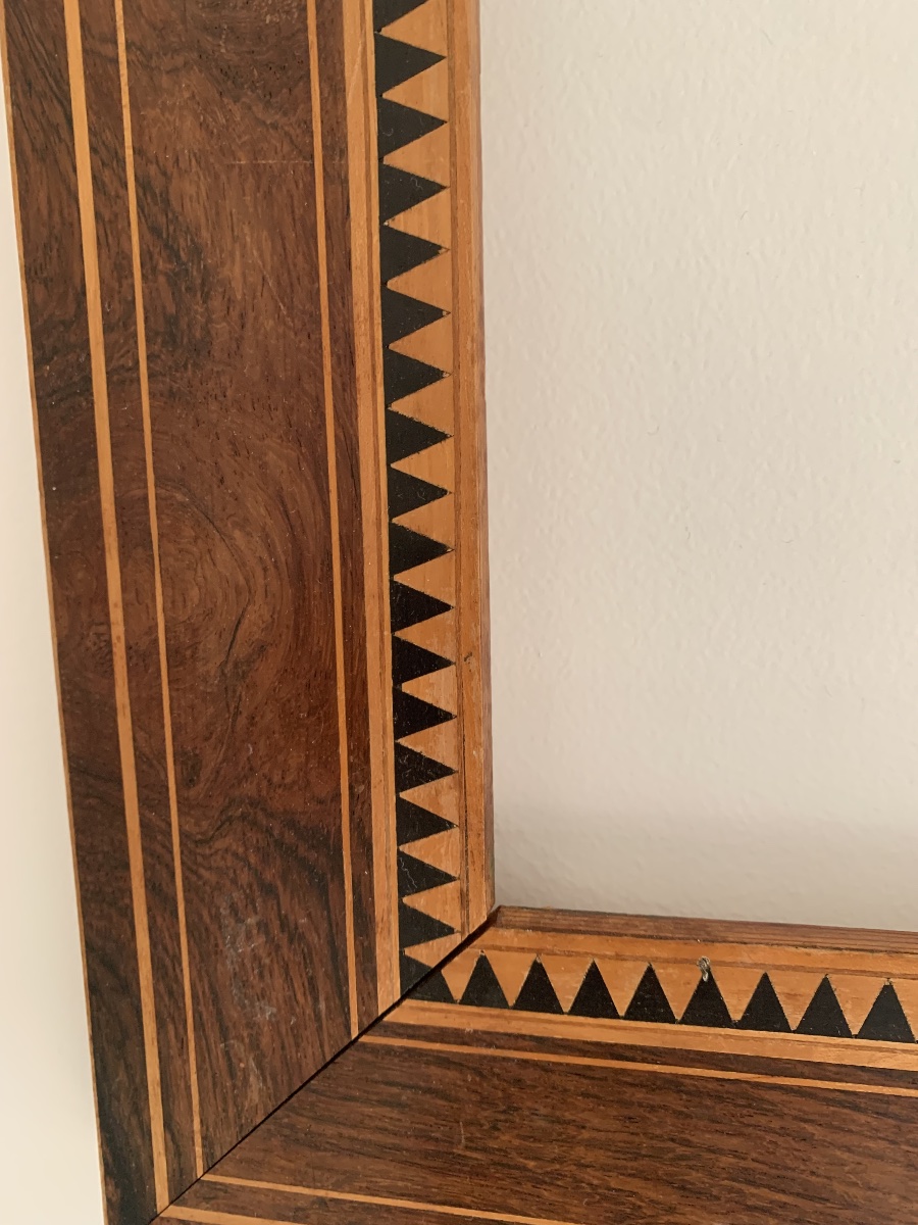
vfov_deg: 67.3
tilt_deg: -9.2
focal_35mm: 26
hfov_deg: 53.1
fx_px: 919
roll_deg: -1.5
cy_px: 612
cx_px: 459
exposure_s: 1/121
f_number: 1.8
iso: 80
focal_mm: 4.25
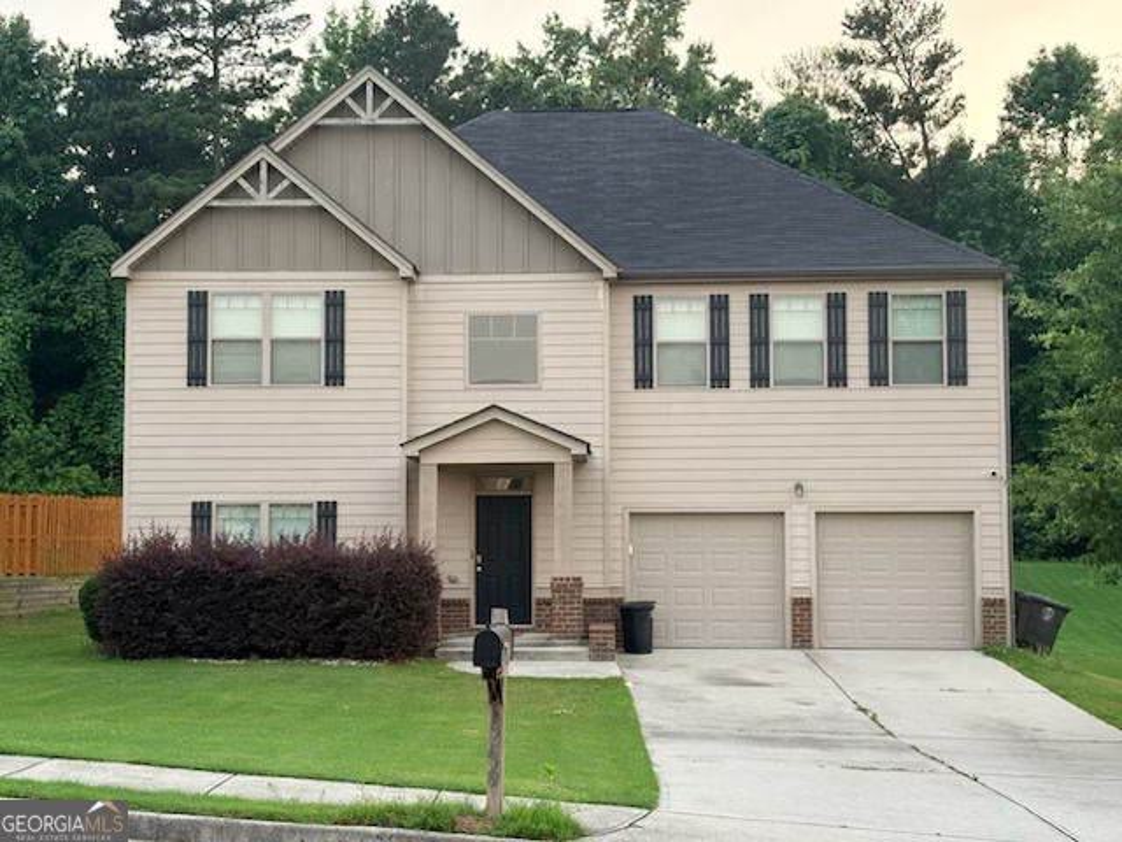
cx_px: 561
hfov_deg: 36.8
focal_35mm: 52
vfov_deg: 28.0
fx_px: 1685
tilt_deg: +4.1
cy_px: 421
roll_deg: +0.4
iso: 64
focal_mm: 5.96
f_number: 1.6
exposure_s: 1/71
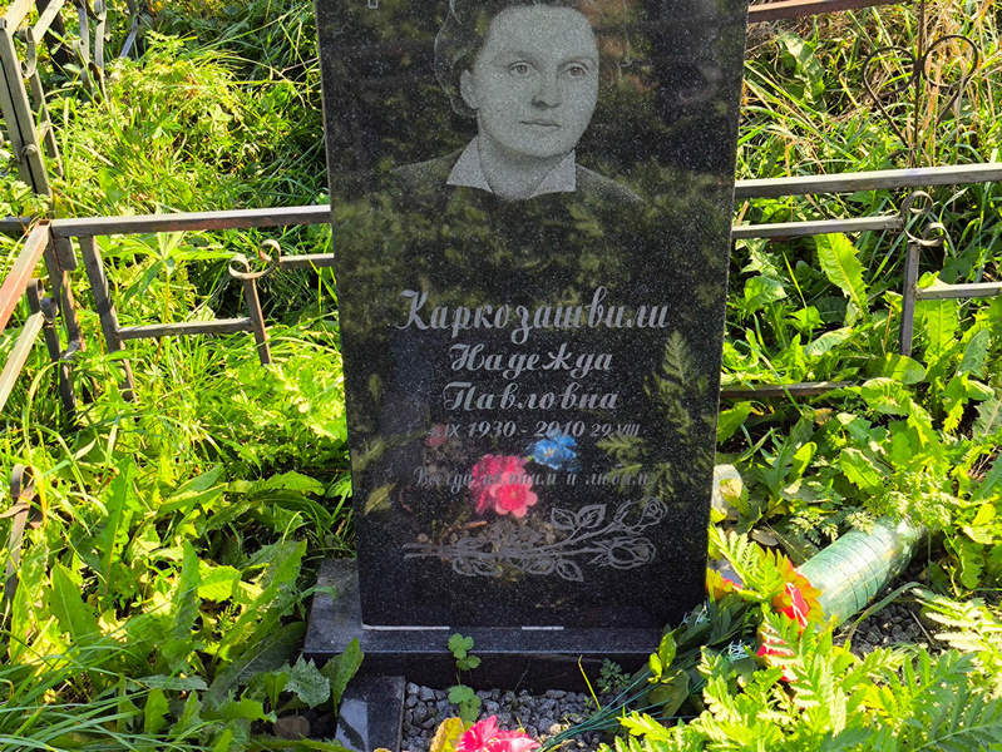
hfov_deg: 38.2
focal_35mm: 50
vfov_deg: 29.1
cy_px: 376
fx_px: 1448
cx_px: 501
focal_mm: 4.71
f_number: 1.7
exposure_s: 1/421
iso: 50
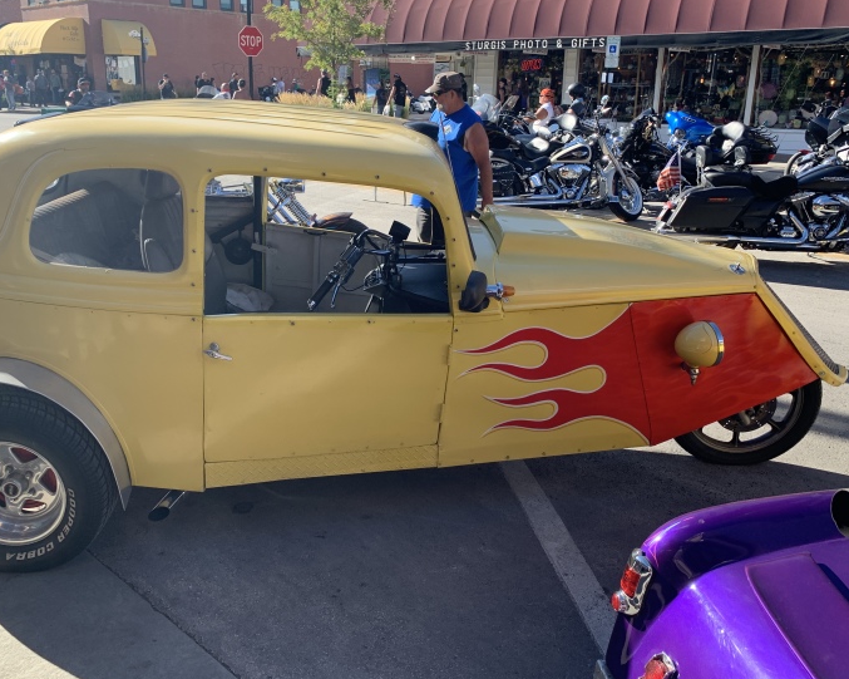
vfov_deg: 48.4
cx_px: 388
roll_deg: -1.2
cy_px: 310
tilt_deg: -15.5
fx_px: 753
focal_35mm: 30
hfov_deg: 58.7
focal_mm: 4.25
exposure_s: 1/597
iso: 25
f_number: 1.8
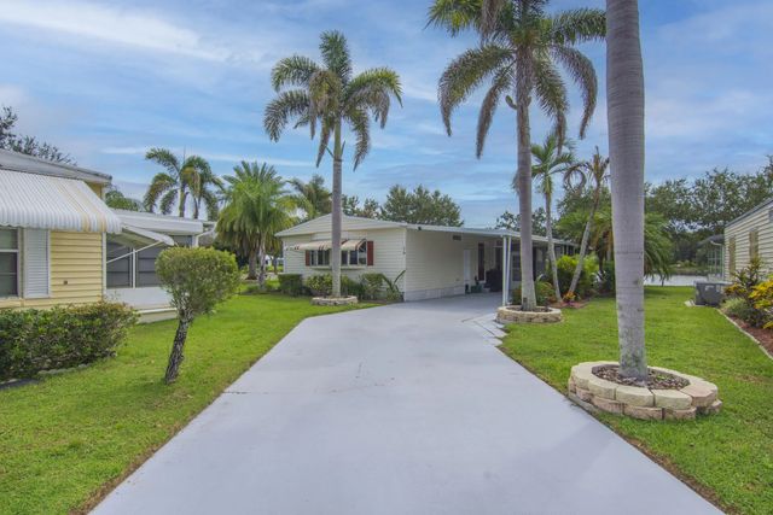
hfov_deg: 73.7
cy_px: 258
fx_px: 515
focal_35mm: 24
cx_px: 386
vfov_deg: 53.2
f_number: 9
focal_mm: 16
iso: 100
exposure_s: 1/250
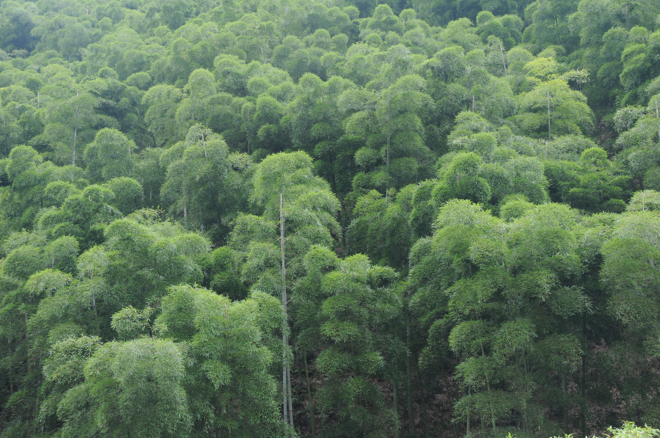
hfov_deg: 37.9
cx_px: 330
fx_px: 961
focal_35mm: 52
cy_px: 219
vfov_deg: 25.7
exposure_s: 1/50
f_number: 8
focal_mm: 35
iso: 200
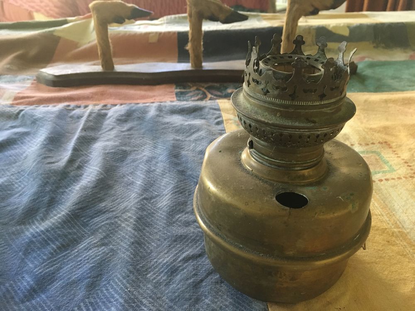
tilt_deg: -32.2
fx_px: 348
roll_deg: +1.5
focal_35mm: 29
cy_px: 156
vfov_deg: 48.2
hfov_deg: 61.7
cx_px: 208
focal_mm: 4.15
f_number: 2.2
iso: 200
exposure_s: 1/33
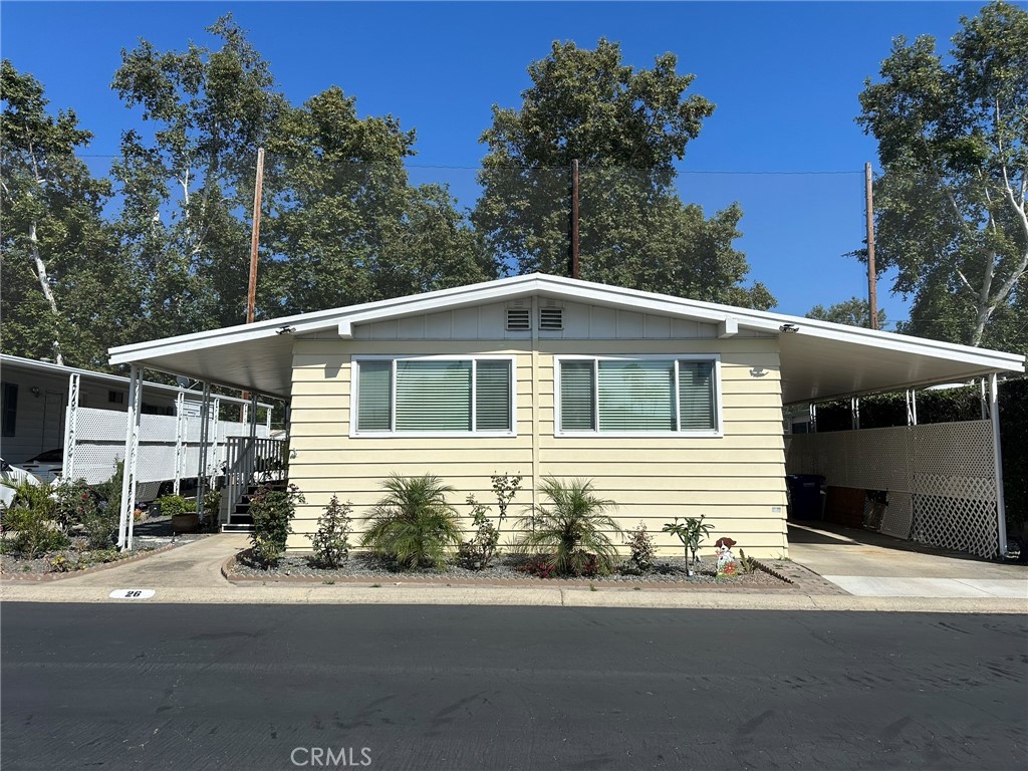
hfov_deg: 71.6
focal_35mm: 24
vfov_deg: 56.8
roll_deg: -1.1
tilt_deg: +4.8
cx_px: 514
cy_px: 386
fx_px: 713
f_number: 1.78
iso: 80
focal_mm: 6.86
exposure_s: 1/8929
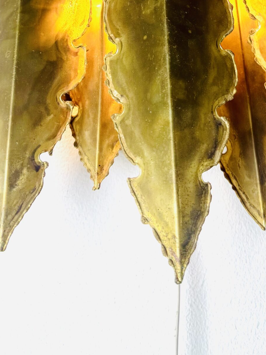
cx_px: 173
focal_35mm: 51
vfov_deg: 34.5
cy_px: 11
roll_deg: +4.2
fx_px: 522
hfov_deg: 28.4
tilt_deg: +25.7
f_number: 1.78
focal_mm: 6.76
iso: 80
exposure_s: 1/356
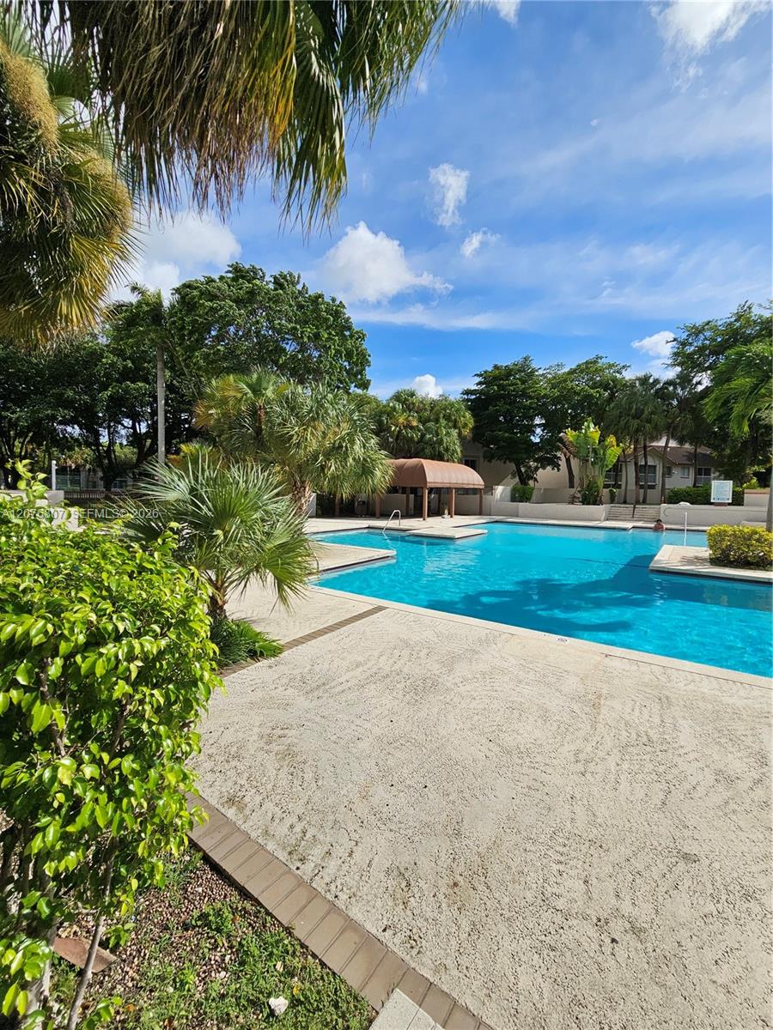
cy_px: 515
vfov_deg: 106.2
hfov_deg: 89.9
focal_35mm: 13
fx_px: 387
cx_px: 386
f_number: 2.2
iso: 50
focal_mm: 2.2
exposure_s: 1/4679
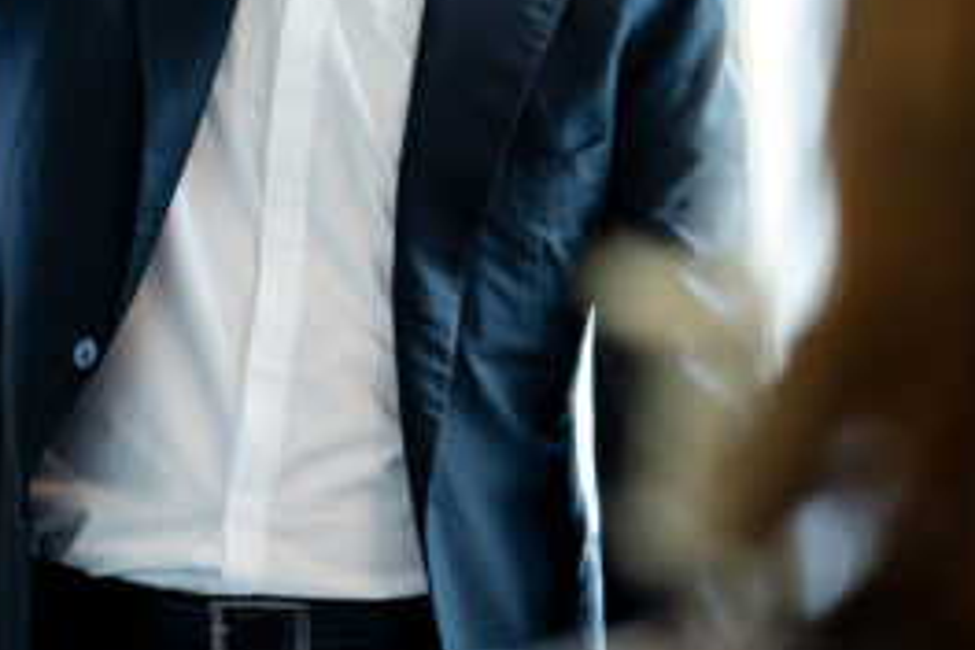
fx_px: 3846
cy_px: -81
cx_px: -373
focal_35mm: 142
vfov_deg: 9.6
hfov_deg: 13.8
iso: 100
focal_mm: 50
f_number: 2
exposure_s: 1/100
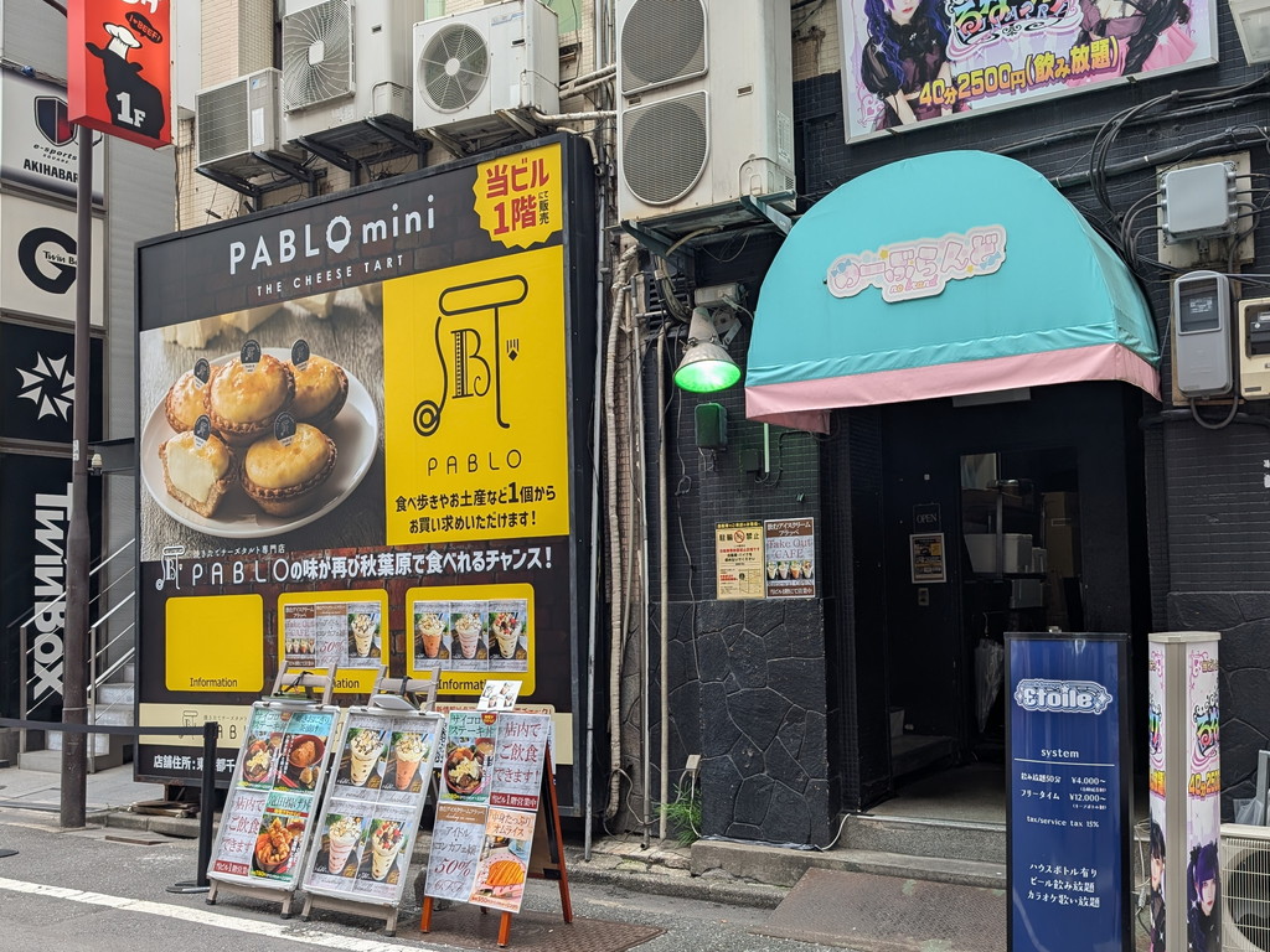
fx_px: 881
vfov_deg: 56.8
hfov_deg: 71.6
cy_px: 476
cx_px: 635
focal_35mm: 24
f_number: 1.68
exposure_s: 1/185
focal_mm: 6.9
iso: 25
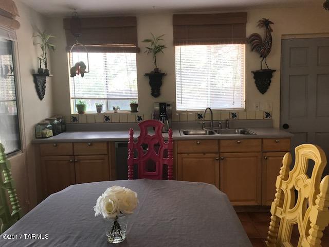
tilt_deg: -7.1
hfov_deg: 63.4
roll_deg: +1.1
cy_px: 124
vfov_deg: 49.7
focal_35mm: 28
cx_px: 164
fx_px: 266
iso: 25
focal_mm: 3.99
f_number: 1.8
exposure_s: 1/60
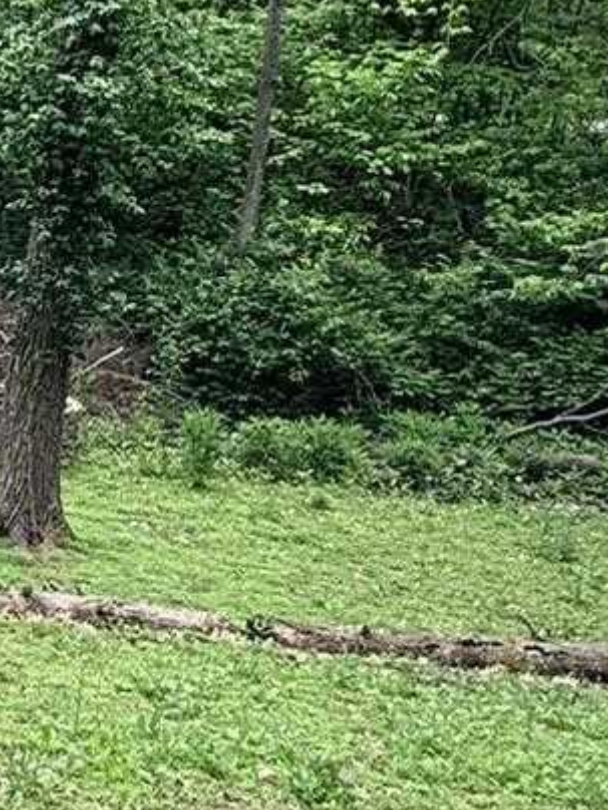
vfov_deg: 27.2
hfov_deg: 17.7
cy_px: 273
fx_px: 1663
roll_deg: -1.5
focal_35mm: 71
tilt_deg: -9.2
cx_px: -395
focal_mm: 2.22
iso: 64
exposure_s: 1/270
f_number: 2.2
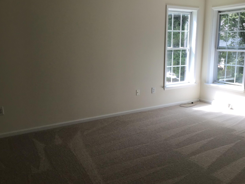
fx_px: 248
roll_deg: +0.0
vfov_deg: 40.7
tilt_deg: -13.4
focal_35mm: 35
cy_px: 95
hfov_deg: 52.6
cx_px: 133
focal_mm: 3.3
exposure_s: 1/101
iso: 25
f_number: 2.4
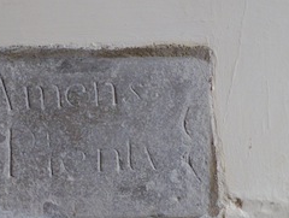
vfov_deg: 24.5
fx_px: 502
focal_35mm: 60
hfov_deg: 32.0
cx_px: 108
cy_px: 128
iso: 800
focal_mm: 6.7
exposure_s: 1/100
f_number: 3.7
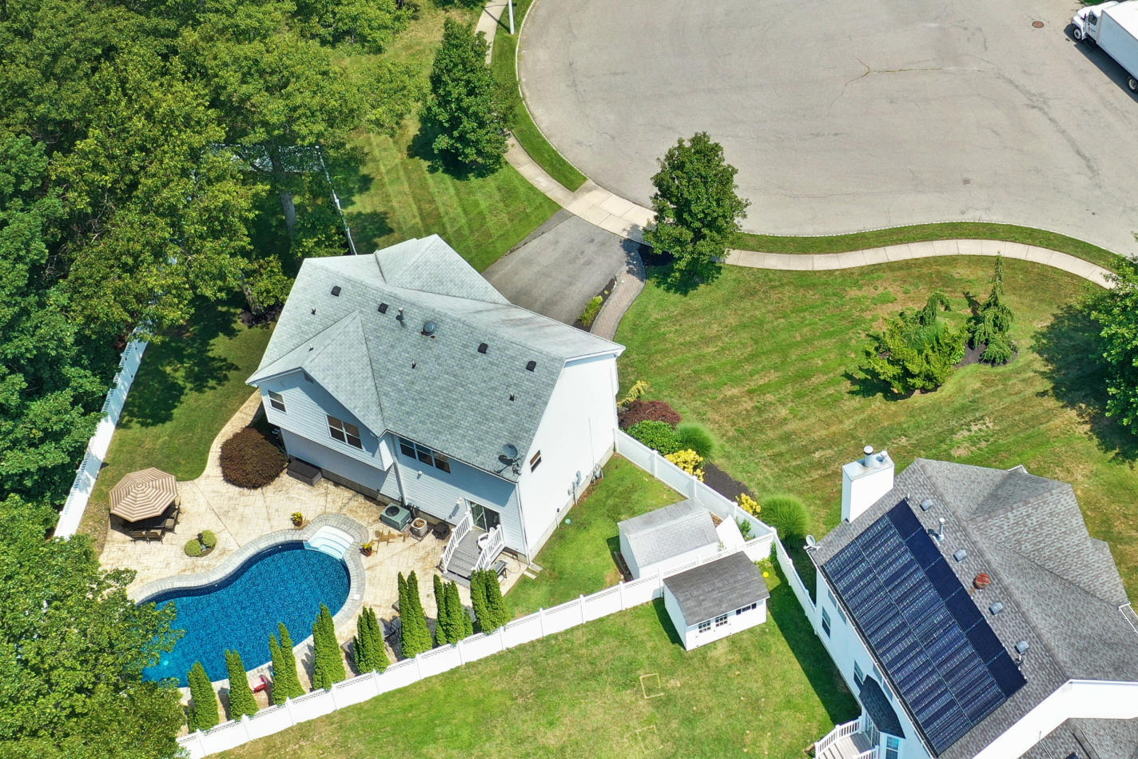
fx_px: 1865
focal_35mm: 59
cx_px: 795
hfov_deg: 33.5
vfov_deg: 22.9
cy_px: 282
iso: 100
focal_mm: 10.3
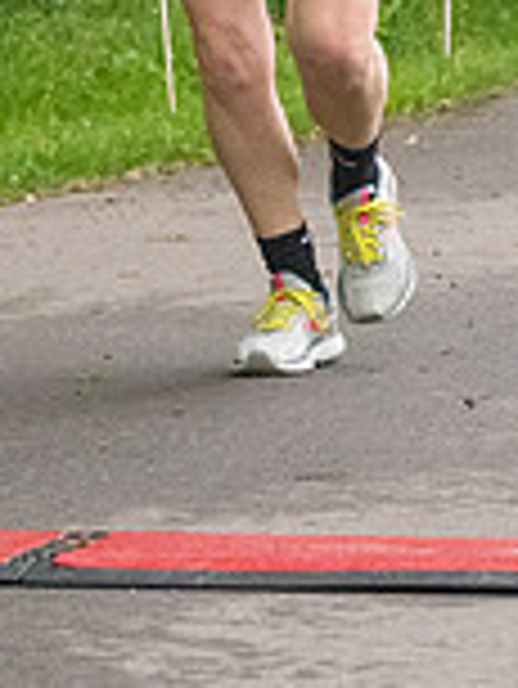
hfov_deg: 5.0
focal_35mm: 297
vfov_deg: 6.6
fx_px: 5918
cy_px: -193
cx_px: 250
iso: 6400
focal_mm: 70
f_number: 5.6
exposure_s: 1/1250
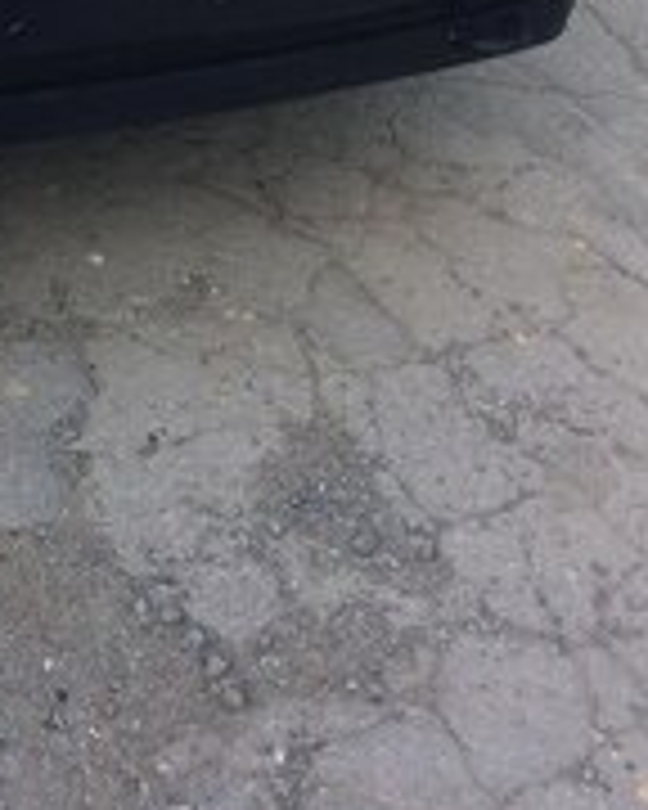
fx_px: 1870
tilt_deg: -19.8
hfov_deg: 18.9
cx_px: -58
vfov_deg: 22.2
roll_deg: -0.6
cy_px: -212
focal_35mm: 78
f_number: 2.2
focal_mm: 4.15
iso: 32
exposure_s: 1/238
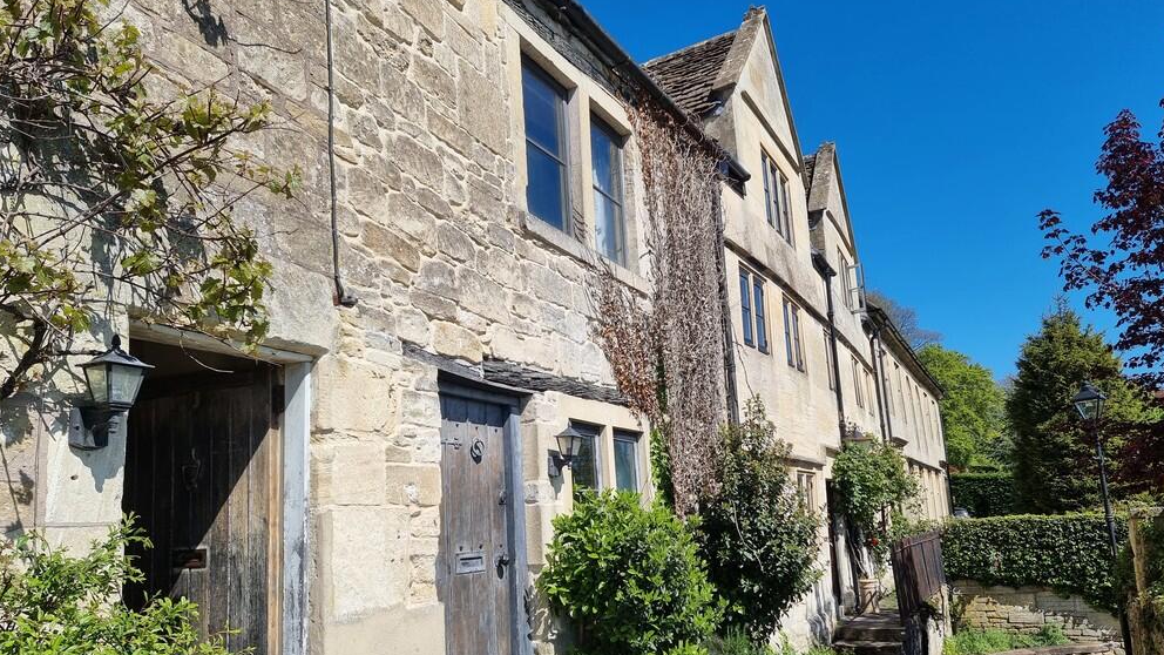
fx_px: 833
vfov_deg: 42.6
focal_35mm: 27
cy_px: 399
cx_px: 591
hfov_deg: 69.9
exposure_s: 1/1288
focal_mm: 6.7
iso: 50
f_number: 1.8
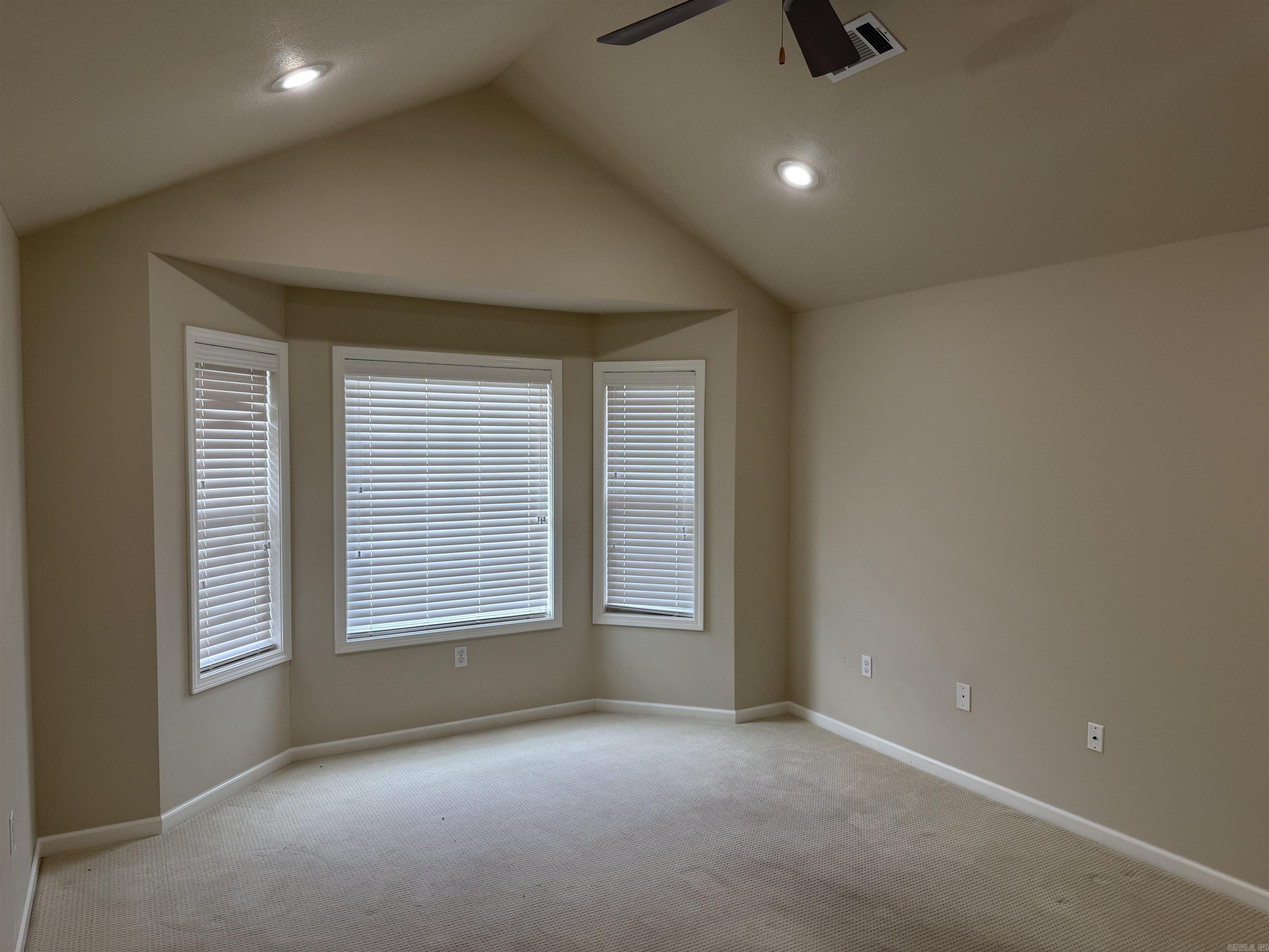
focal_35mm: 24
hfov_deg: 71.6
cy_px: 476
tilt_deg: -2.7
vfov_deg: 56.8
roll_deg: -0.9
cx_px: 634
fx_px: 880
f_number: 1.78
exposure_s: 1/120
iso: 100
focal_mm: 6.76
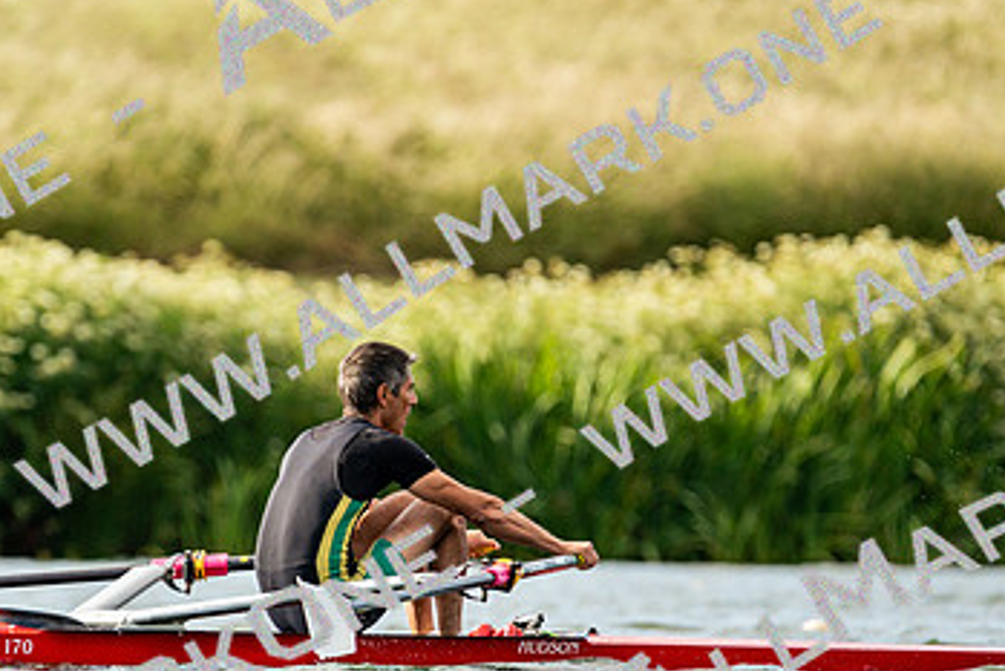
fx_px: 27871
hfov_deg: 2.1
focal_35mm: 998
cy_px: 517
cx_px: 371
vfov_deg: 1.4
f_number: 6.3
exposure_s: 1/2000
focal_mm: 600
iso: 500
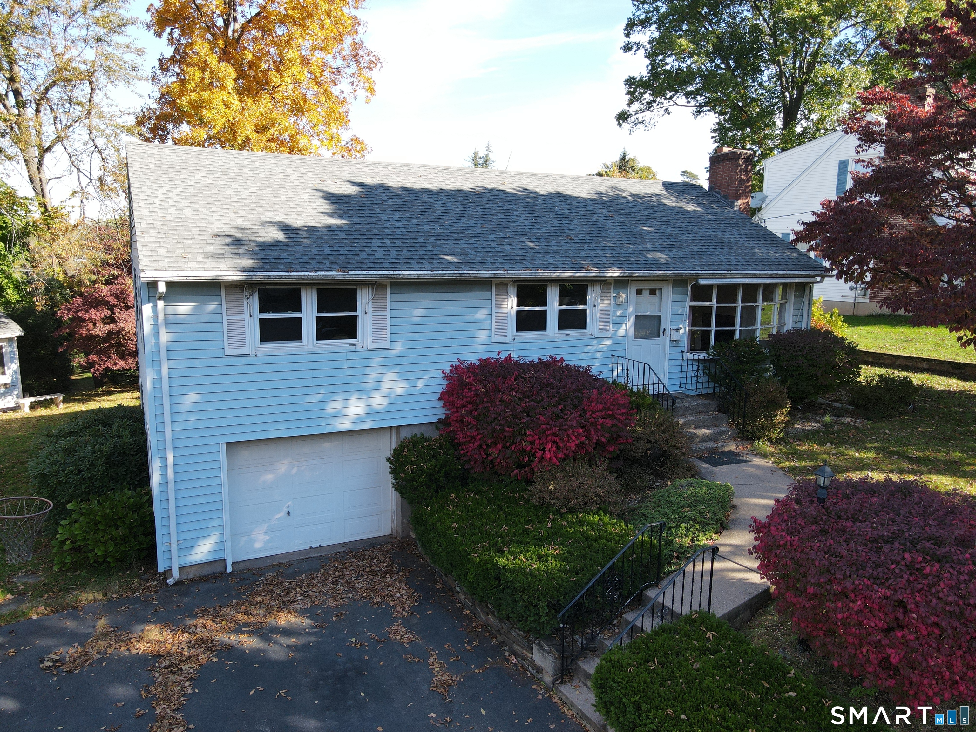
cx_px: 488
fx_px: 677
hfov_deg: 71.6
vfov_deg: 56.8
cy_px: 366
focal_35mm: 24
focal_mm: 4.5
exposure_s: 1/160
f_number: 2.8
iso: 100
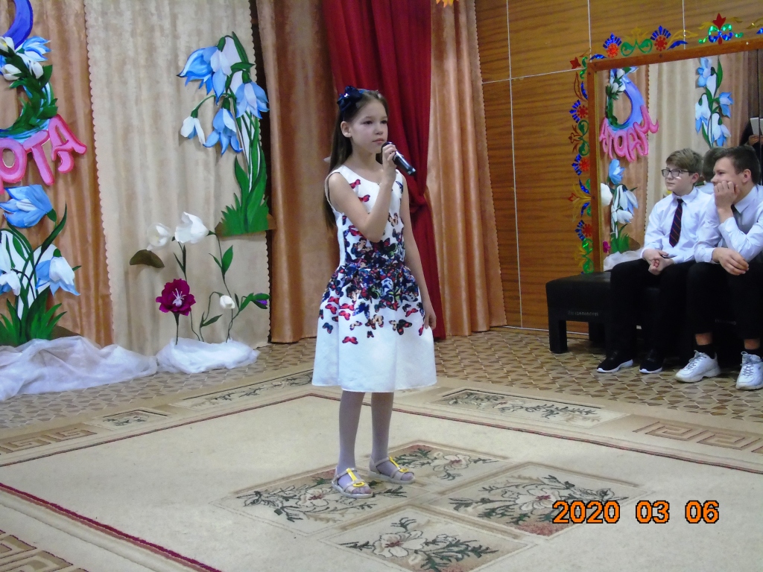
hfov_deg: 41.2
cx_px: 382
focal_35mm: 46
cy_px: 286
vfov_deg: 31.5
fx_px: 1014
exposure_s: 1/25
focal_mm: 8.2
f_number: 4.1
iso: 800
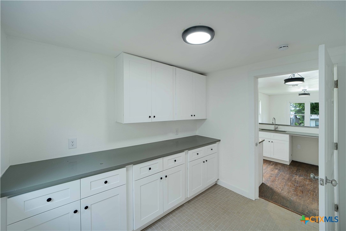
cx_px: 173
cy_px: 116
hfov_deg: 104.3
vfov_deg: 81.2
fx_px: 135
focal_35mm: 14
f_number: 8
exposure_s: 1/8
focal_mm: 14
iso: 200
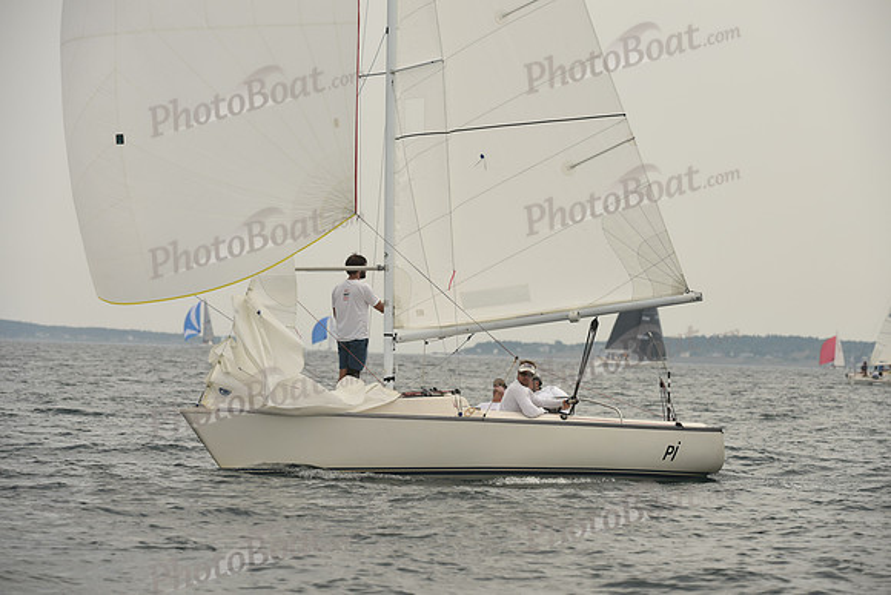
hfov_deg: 8.6
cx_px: 446
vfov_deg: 5.7
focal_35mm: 240
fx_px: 5941
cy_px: 298
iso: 250
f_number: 7.1
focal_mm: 240
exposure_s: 1/1000
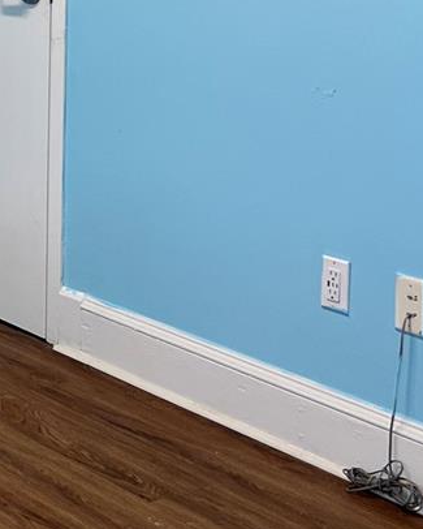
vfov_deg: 19.5
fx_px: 1502
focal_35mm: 96
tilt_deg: -6.2
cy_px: 35
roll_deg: +1.0
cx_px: -293
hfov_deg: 14.5
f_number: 1.5
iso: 80
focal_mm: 5.7
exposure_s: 1/120
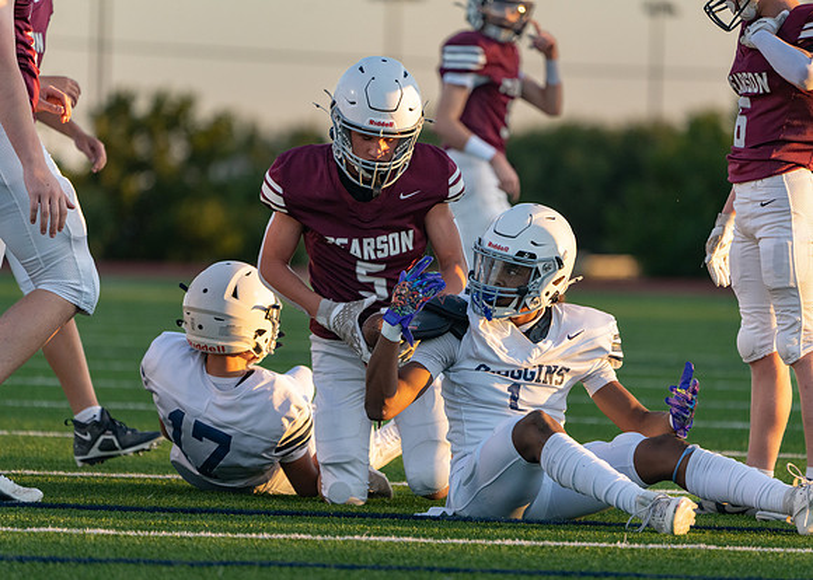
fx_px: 8612
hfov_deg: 5.4
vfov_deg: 3.9
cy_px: 290
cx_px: 406
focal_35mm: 373
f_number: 5.6
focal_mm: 355
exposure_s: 1/1000
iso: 1600
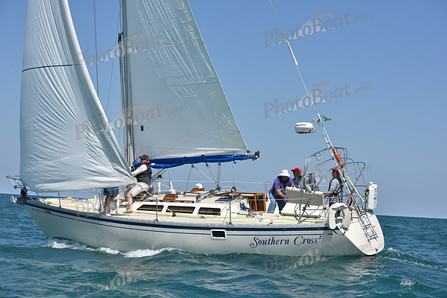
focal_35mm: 70
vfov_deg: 19.5
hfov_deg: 28.8
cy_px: 149
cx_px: 224
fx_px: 869
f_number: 8
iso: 250
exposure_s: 1/1250
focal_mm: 70
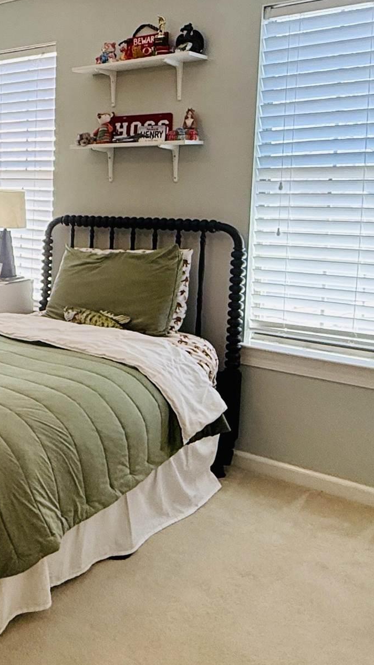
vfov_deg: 51.0
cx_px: -121
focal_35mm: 39
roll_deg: +0.6
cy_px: 243
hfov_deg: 25.8
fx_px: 687
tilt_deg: -5.6
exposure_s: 1/120
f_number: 2.2
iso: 160
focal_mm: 2.22
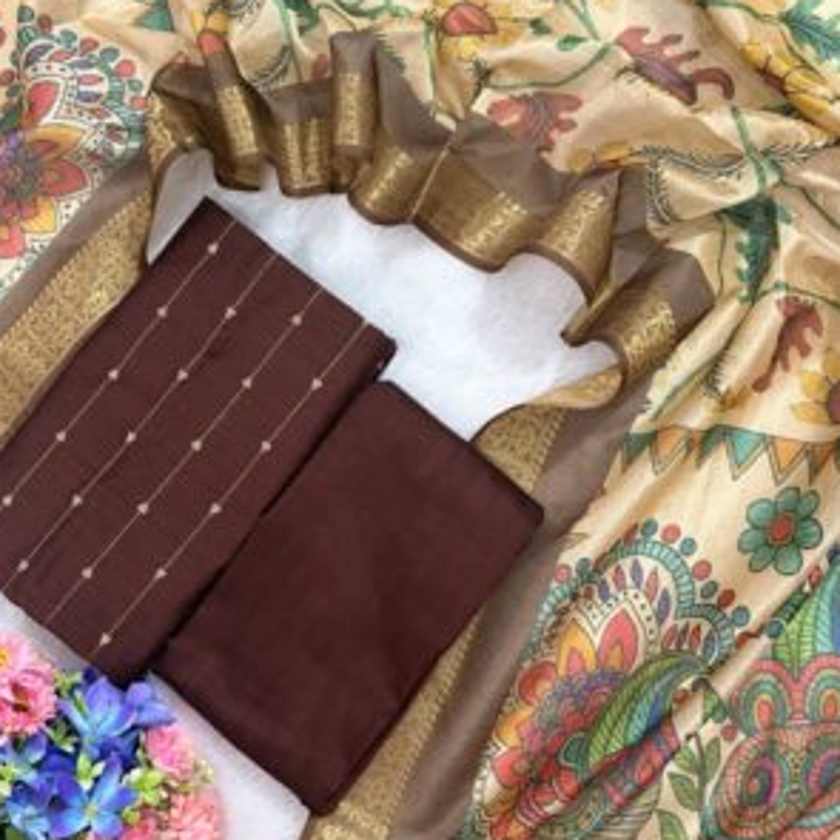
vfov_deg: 48.4
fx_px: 933
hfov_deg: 48.4
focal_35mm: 34
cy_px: 403
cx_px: 383
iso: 200
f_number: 1.6
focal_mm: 5.96
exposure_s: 1/50
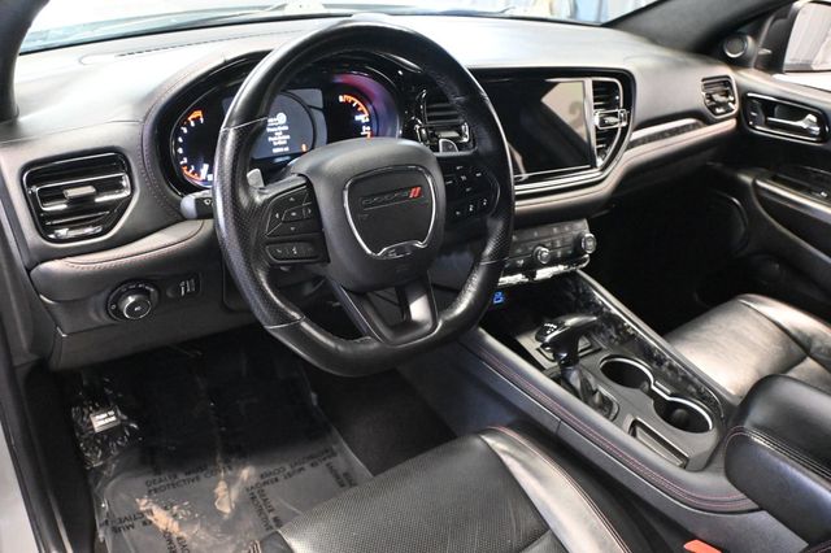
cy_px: 276
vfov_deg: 44.6
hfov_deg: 63.2
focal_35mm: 29
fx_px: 675
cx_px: 416
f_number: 3.8
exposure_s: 1/60
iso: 12800
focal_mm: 19.5
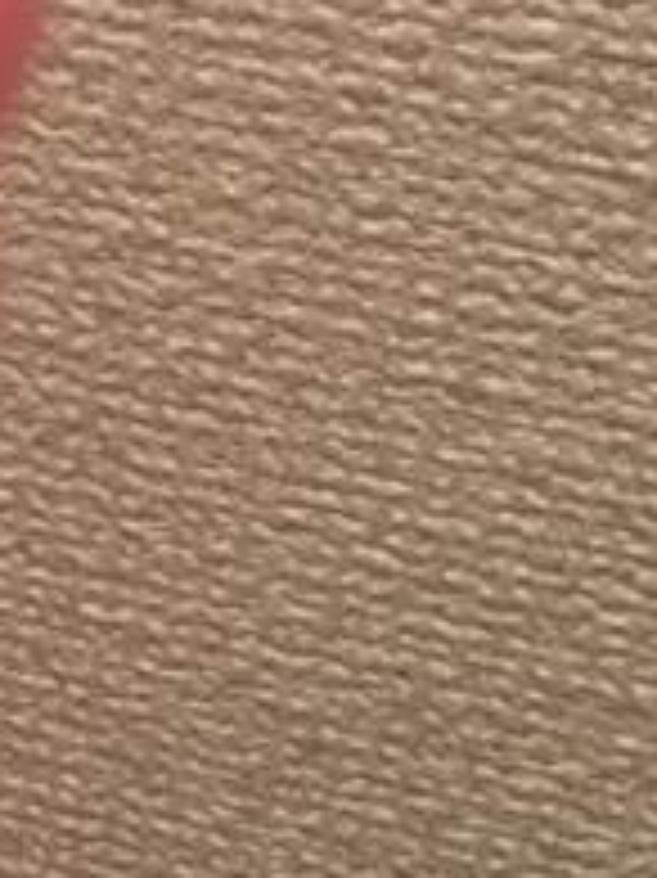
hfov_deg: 10.0
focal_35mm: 137
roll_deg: +2.2
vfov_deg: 13.3
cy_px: -576
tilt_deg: -30.6
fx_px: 3471
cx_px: -662
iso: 200
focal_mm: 4.15
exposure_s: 1/33
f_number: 2.2
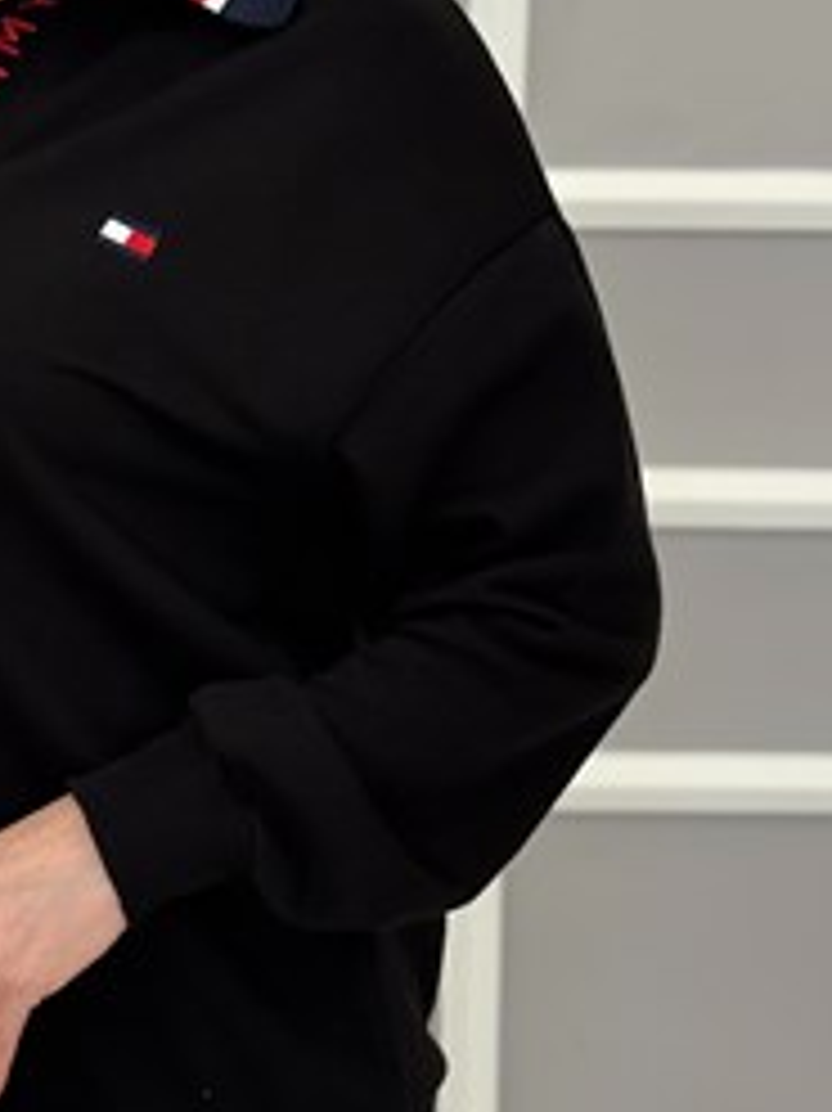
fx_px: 3240
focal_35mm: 101
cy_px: 299
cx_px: 130
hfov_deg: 14.5
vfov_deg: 19.3
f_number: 1.78
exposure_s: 1/118
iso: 100
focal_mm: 6.76
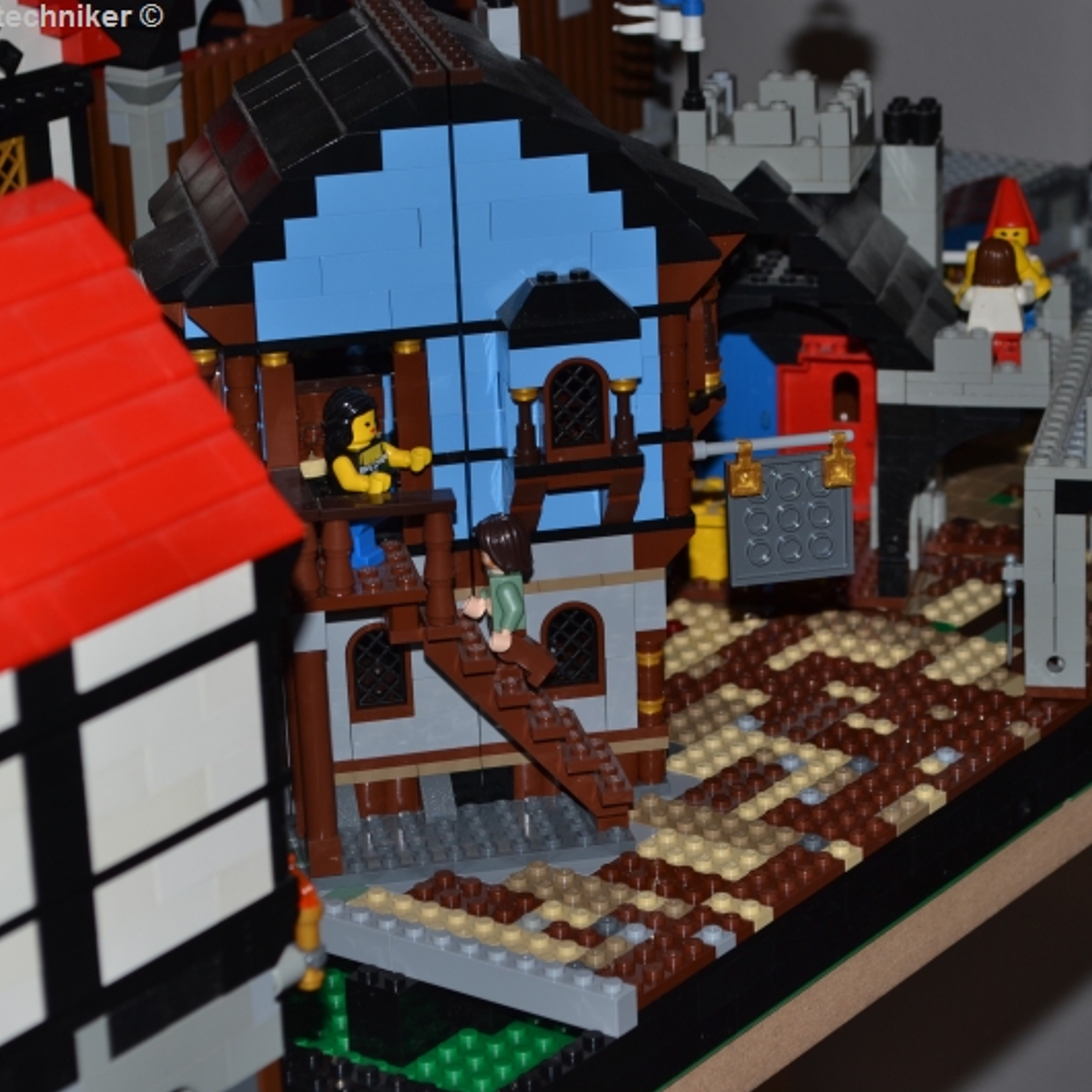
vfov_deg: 16.5
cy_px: 546
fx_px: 3770
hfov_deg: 16.5
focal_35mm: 106
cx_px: 588
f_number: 8
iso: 100
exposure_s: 1/60
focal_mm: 55
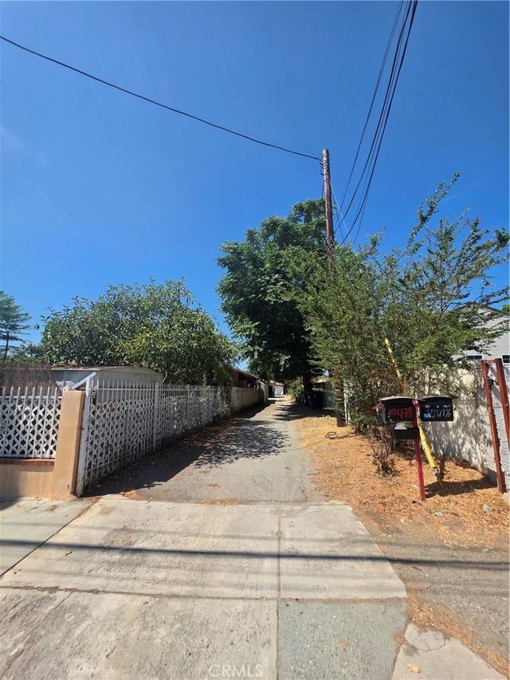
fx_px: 255
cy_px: 340
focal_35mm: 13
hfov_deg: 89.9
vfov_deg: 106.2
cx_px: 255
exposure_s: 1/2365
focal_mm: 2.2
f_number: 1.9
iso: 40
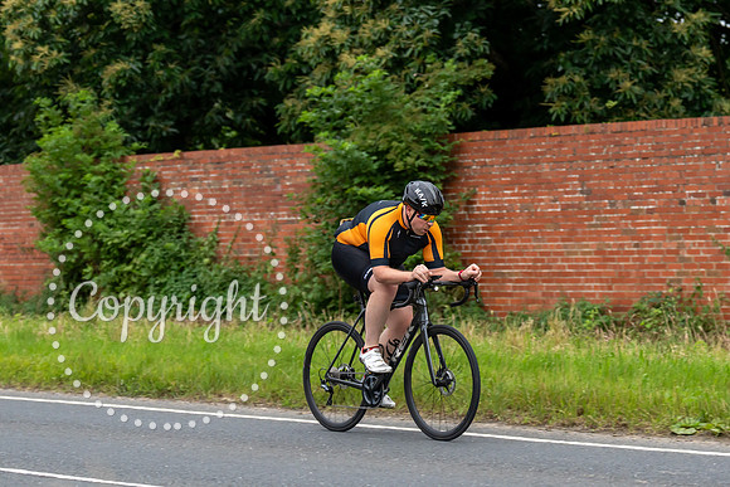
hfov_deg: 17.2
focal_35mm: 119
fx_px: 2408
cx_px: 363
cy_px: 197
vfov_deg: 11.5
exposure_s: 1/640
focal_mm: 79
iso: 1000
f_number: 3.2
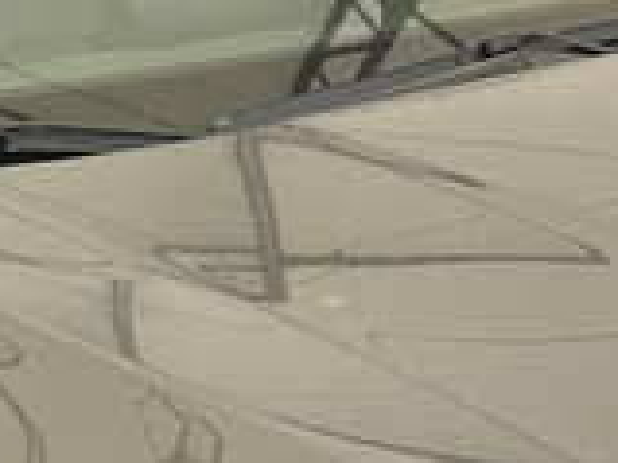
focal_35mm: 164
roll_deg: -2.9
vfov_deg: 8.9
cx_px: 408
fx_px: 2926
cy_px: 619
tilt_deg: -17.6
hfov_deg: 12.0
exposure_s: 1/236
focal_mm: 5.7
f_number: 1.5
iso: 40
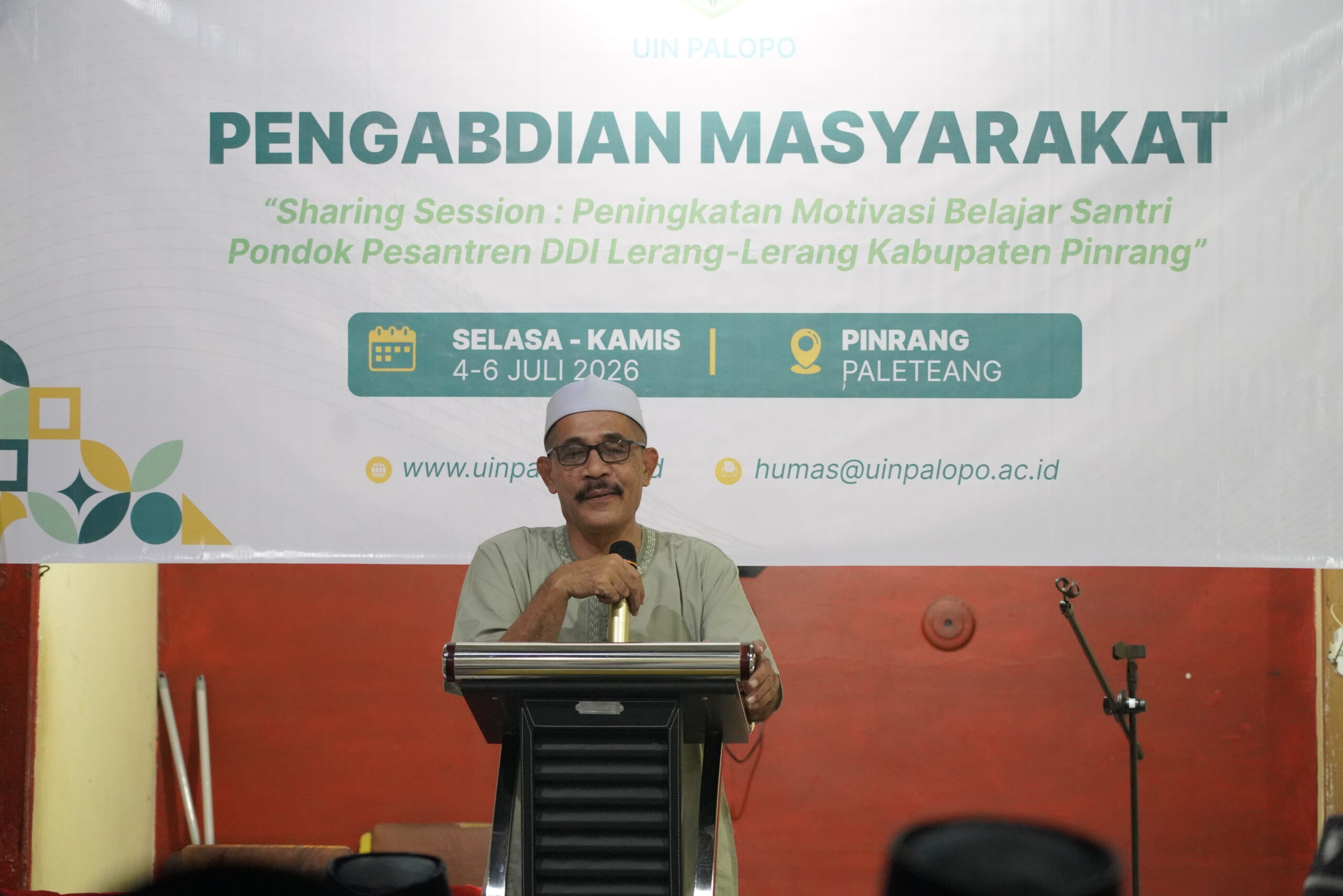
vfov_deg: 13.0
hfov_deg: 19.5
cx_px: 672
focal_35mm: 105
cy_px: 448
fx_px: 3917
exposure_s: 1/100
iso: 10000
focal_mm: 105
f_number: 4
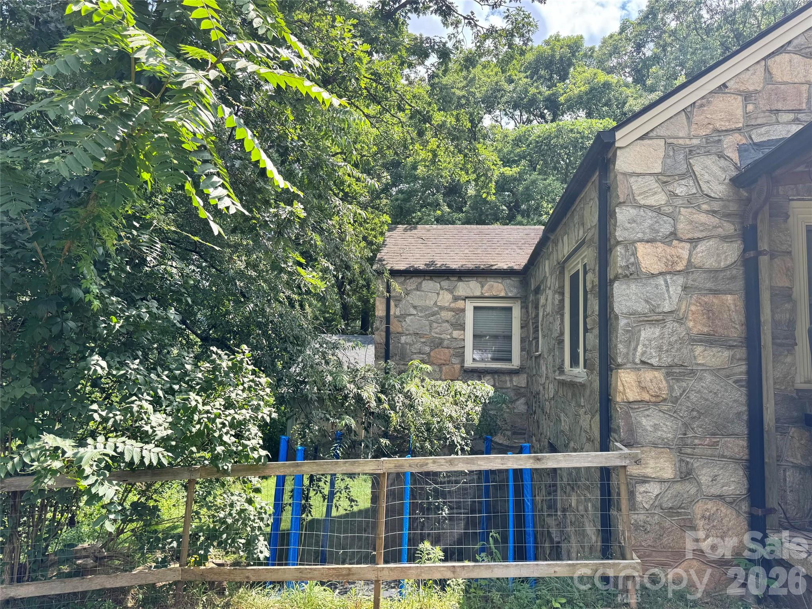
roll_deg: -2.3
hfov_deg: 71.6
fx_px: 563
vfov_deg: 56.8
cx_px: 406
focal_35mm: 24
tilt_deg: +4.9
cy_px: 304
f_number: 1.78
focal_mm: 6.76
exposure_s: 1/802
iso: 80
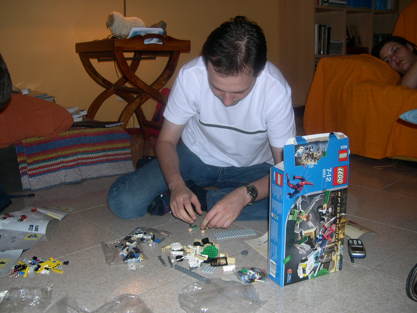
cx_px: 208
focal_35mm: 38
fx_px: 458
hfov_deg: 49.0
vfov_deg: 37.7
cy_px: 156
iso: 100
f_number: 2.8
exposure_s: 1/60
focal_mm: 8
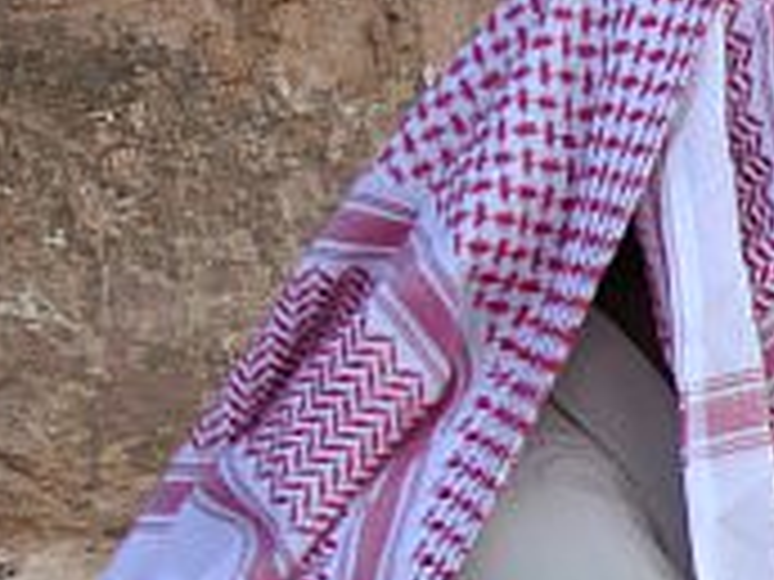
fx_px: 4047
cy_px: 1079
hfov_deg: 9.5
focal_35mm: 181
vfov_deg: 7.9
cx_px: 1966
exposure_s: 1/250
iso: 100
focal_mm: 13.6
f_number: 4
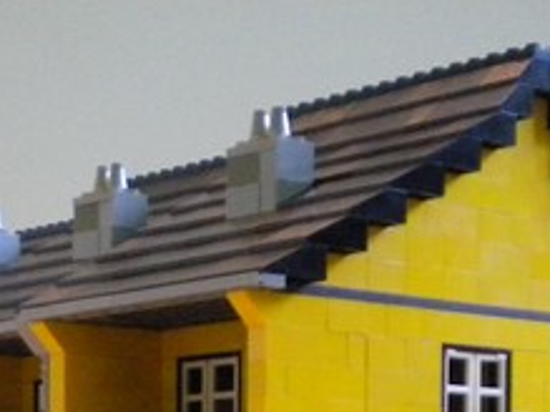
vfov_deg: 11.8
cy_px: 600
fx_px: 1906
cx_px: 178
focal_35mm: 120
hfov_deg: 16.4
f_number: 3.5
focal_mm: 7.4
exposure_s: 1/60.7
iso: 800
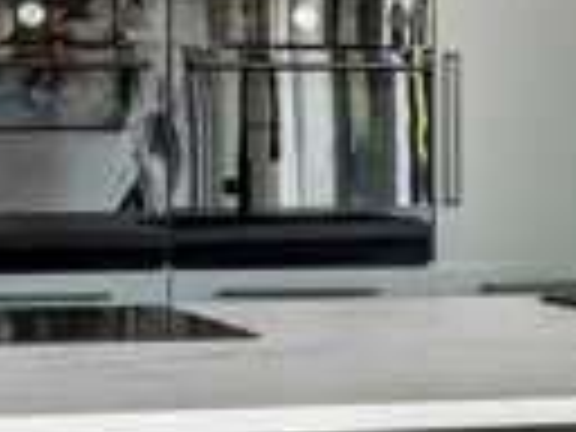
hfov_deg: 15.6
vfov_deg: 11.8
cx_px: 140
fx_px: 2097
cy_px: 164
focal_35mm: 126
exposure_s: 1/30
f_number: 7.1
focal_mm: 21
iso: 800
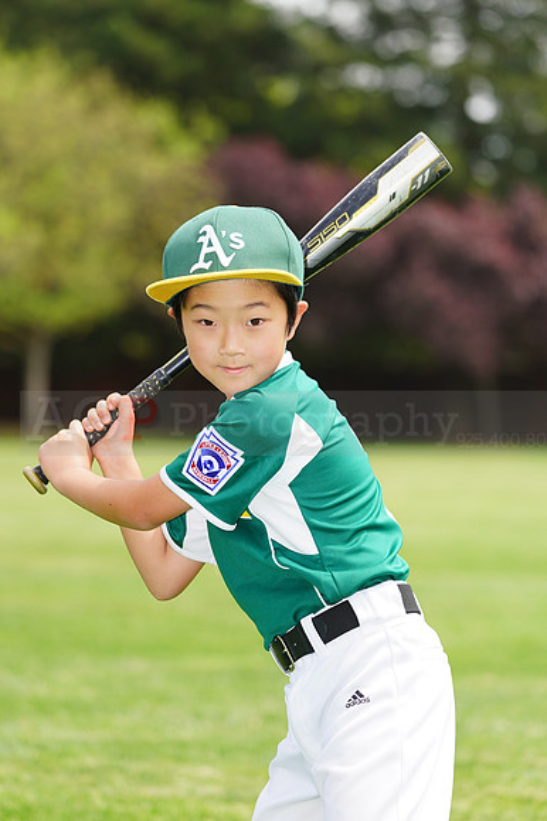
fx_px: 4472
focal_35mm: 196
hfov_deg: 7.0
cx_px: 274
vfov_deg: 10.5
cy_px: 410
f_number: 5.6
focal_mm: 196
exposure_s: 1/250
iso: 100
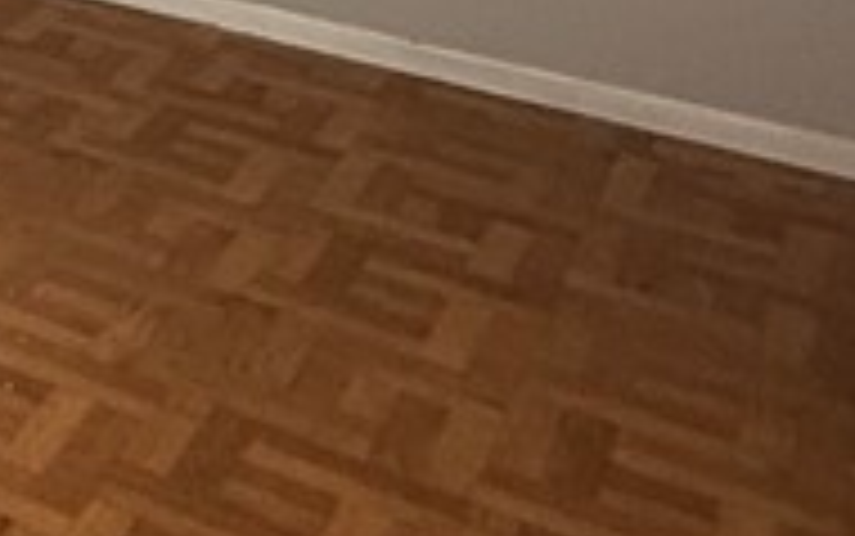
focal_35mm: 80
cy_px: -410
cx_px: -963
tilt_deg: -7.7
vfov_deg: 14.5
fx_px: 1865
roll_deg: +0.1
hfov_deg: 17.0
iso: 400
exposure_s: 1/60
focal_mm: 2.22
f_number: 2.2
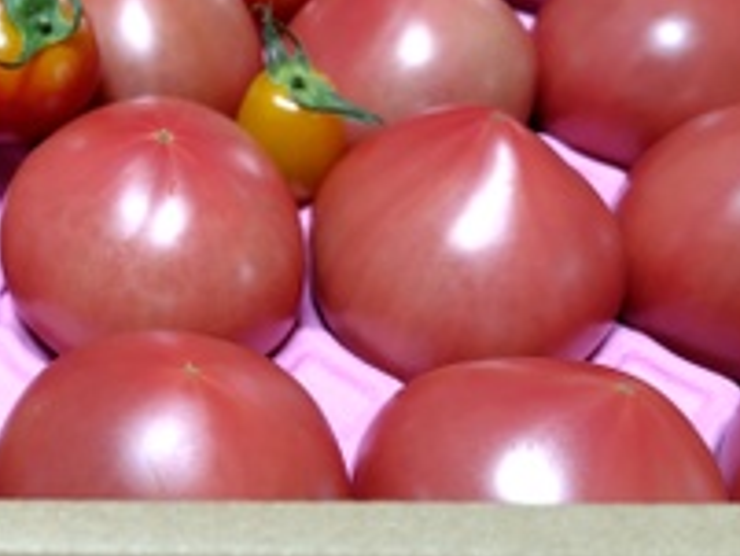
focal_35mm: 55
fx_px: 1176
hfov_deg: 32.9
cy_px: 306
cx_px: 59
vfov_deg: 26.6
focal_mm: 5.6
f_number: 1.9
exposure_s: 1/60
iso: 653
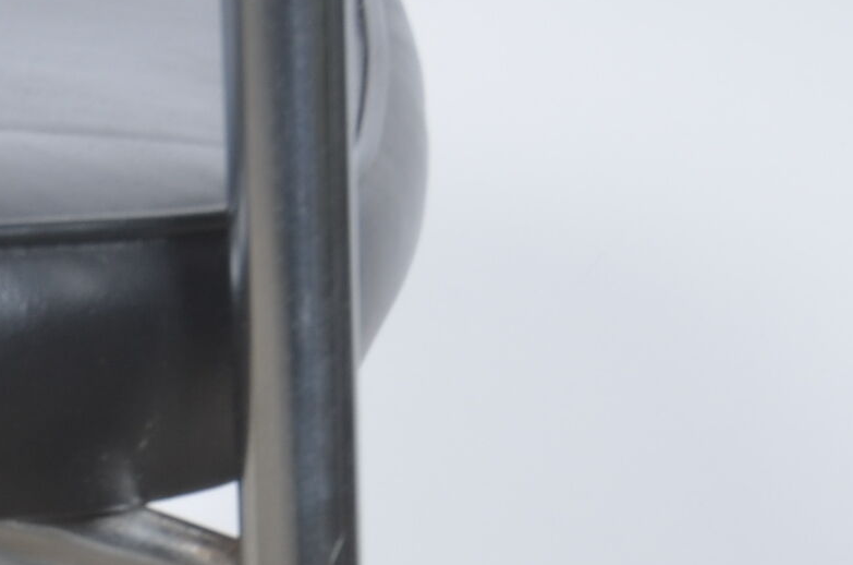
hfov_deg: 11.4
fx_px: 4018
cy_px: 1215
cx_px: -573
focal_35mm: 170
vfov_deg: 7.6
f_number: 11
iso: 100
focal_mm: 24
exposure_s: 1/125
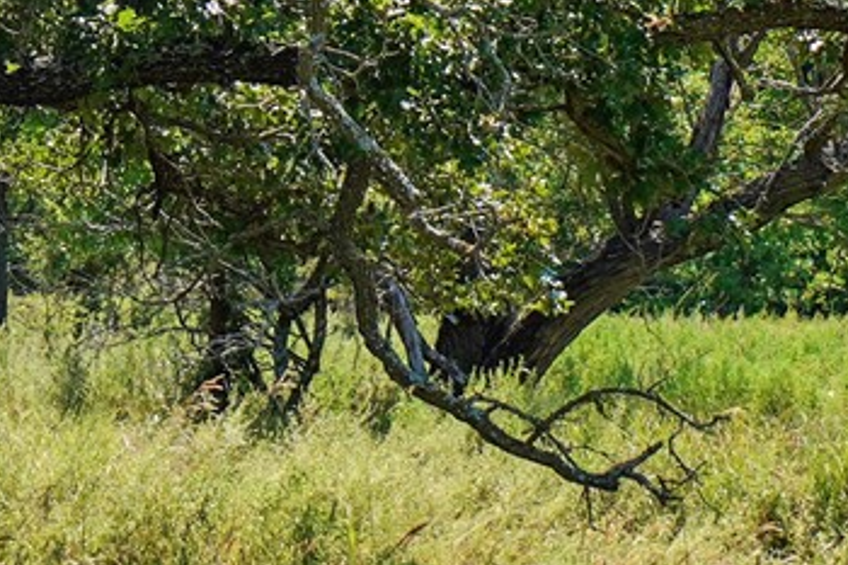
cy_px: -313
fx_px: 5041
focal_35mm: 214
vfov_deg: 6.3
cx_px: -230
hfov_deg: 9.5
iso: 50
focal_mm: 23
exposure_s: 1/800
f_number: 2.8
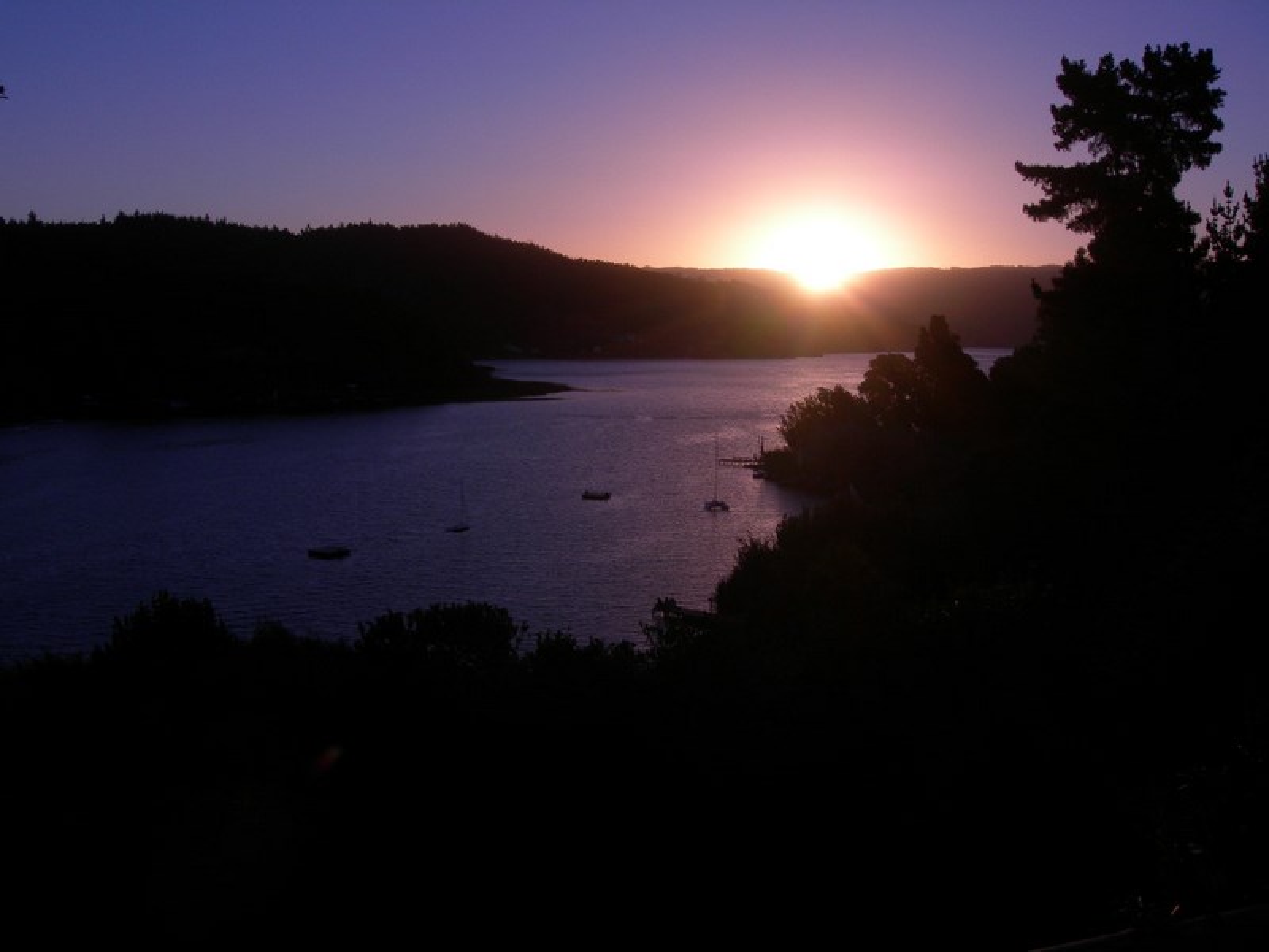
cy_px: 476
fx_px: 1393
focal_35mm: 38
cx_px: 634
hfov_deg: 49.0
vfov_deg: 37.7
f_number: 4.8
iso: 50
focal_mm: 7.8
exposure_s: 1/1263
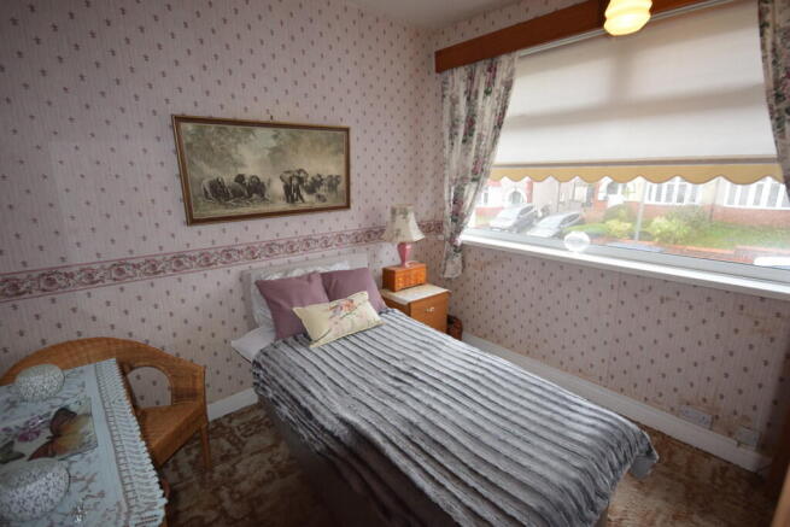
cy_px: 264
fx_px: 379
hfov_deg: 92.4
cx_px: 395
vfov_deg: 69.7
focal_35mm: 17
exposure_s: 1/60
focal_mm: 11.5
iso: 900
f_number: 4.2
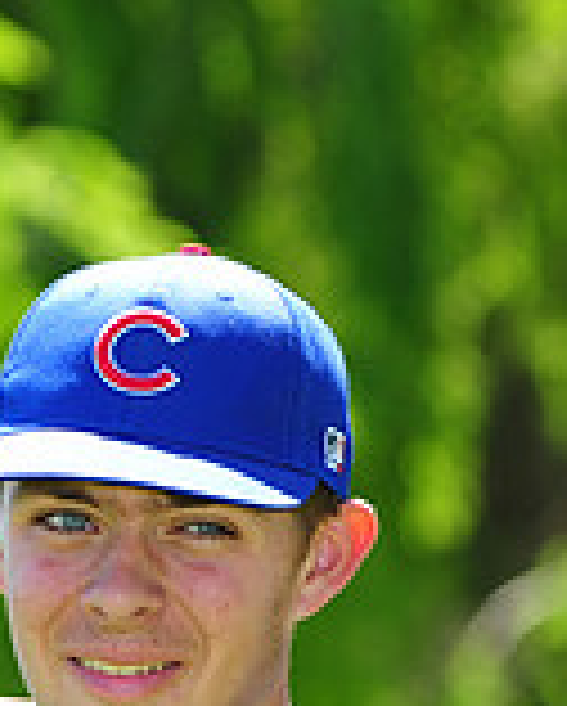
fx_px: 10489
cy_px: 827
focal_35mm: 501
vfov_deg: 3.8
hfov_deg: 3.1
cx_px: 130
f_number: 5.6
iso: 200
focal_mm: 145
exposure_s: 1/250
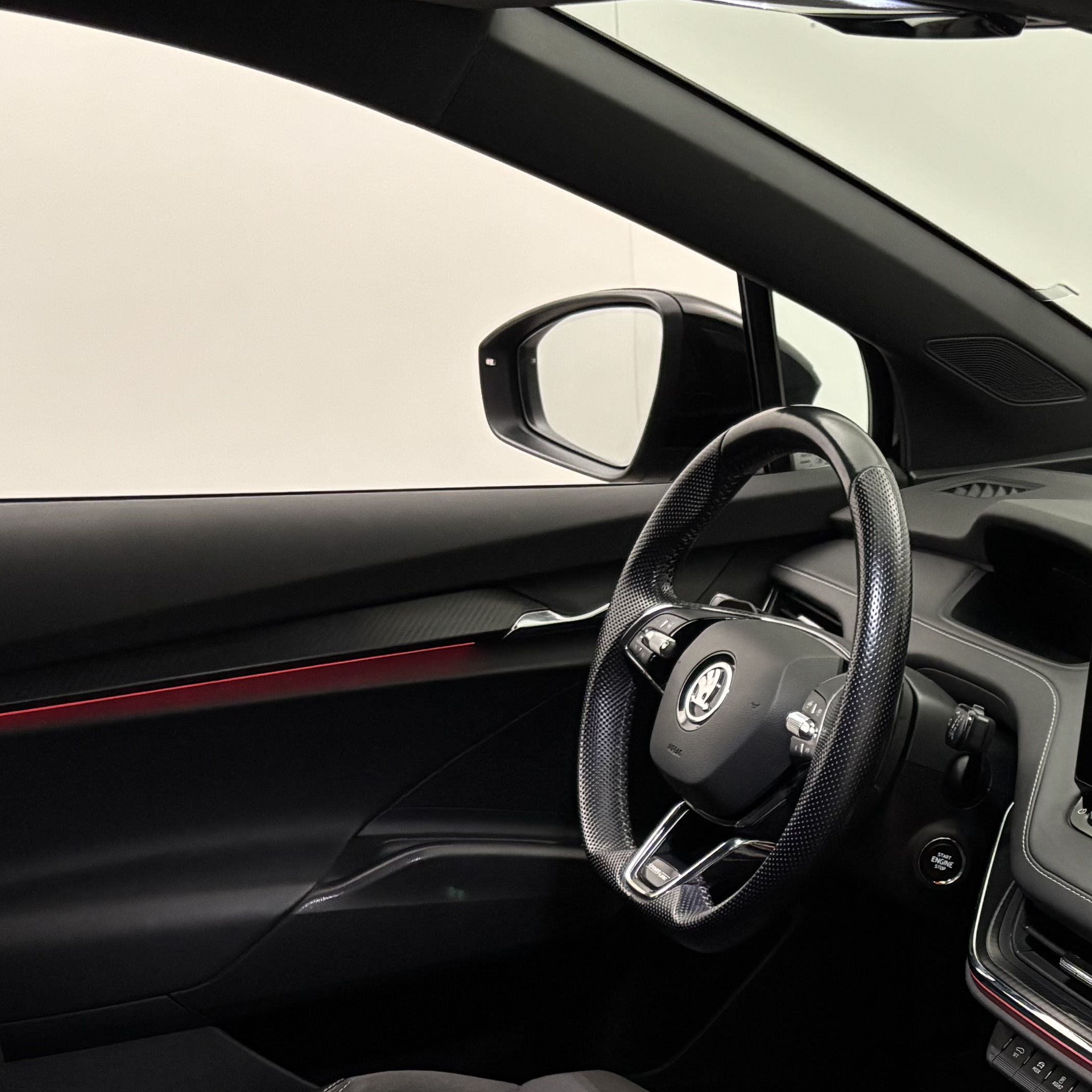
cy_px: 1033
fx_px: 2213
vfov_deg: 26.6
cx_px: 1047
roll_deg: -0.4
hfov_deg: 26.5
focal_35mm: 62
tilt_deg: -23.8
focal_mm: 5.96
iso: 500
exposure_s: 1/60
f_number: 1.6
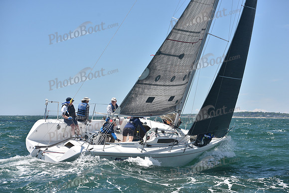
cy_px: 96
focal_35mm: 86
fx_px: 691
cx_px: 144
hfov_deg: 23.6
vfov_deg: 15.9
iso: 320
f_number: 5.6
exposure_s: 1/800
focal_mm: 86
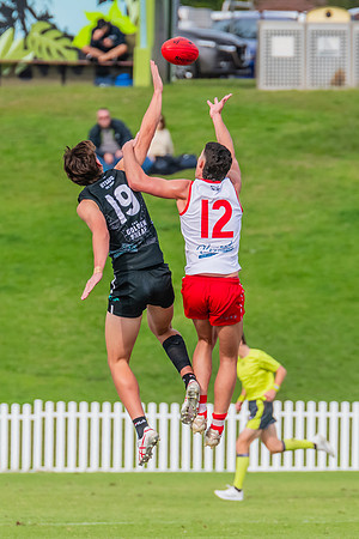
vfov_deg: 2.4
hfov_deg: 1.6
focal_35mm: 864
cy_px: 299
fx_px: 12920
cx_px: 118
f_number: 7.1
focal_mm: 420
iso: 800
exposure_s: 1/1600
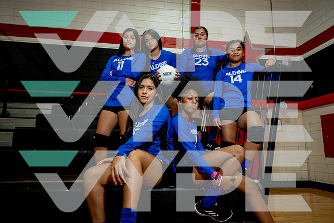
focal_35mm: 24
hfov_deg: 73.7
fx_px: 223
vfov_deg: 53.2
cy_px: 112
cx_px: 167
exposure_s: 1/125
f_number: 5.6
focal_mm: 24
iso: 1000
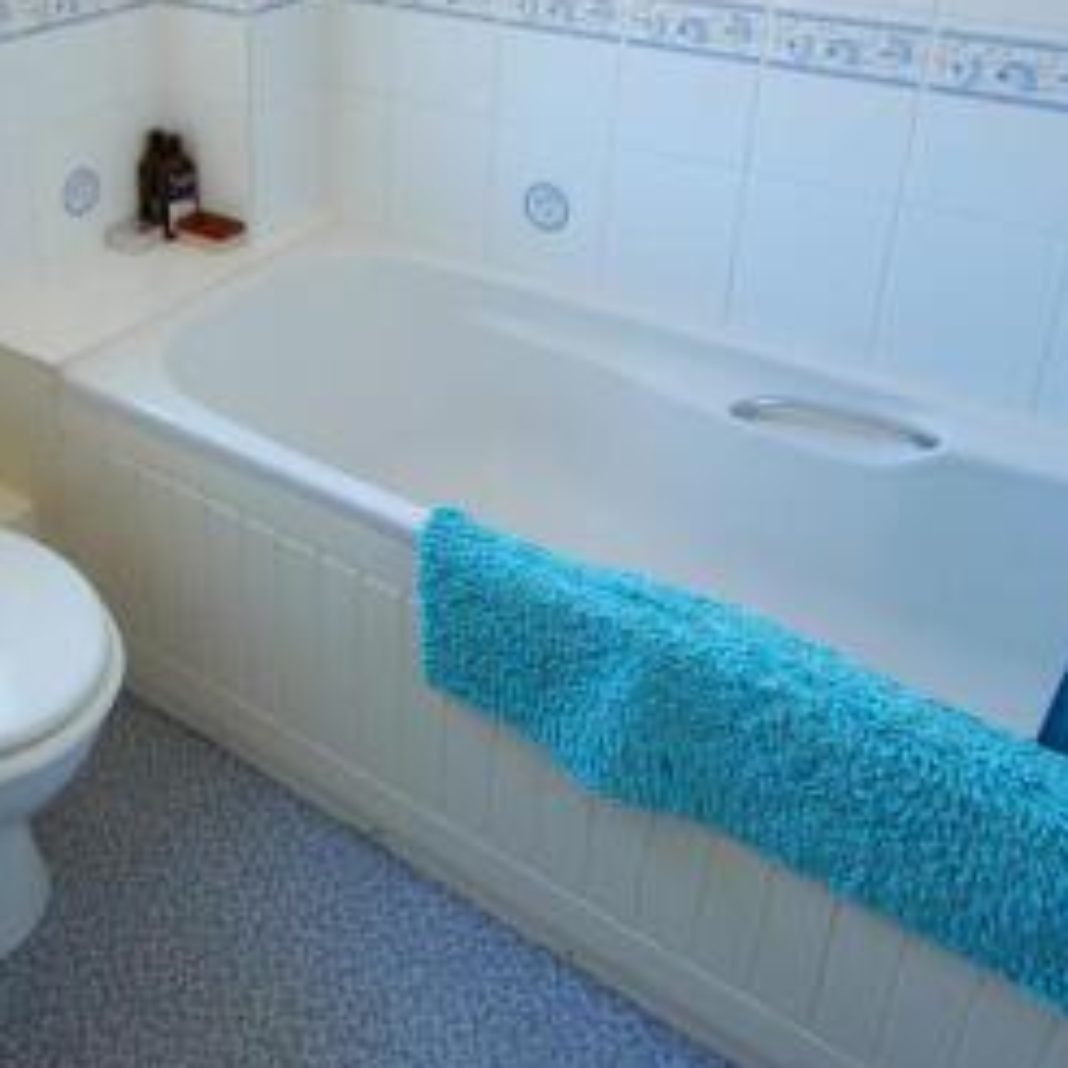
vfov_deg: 46.2
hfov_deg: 46.3
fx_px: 1187
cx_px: 239
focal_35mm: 34
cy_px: 230
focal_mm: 10
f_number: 3.5
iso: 500
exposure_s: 1/30
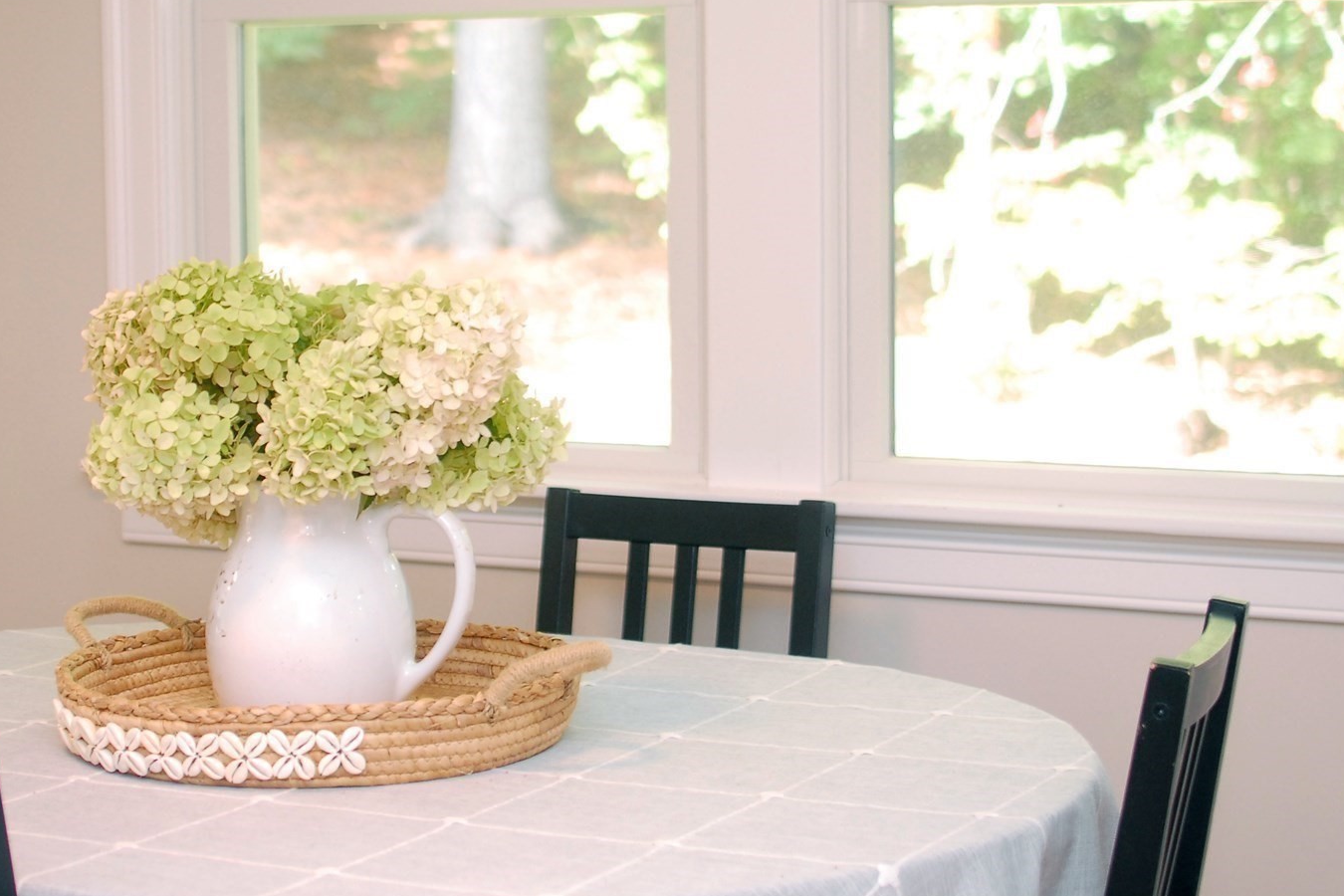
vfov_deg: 17.1
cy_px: 343
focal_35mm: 80
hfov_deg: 25.3
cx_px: 449
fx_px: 2977
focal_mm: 35
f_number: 2.5
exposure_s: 1/160
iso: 400
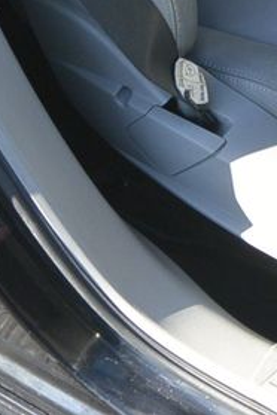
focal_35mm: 99
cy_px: -91
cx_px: 348
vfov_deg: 19.3
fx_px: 1143
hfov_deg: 13.4
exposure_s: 1/250
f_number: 3.5
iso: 200
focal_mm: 10
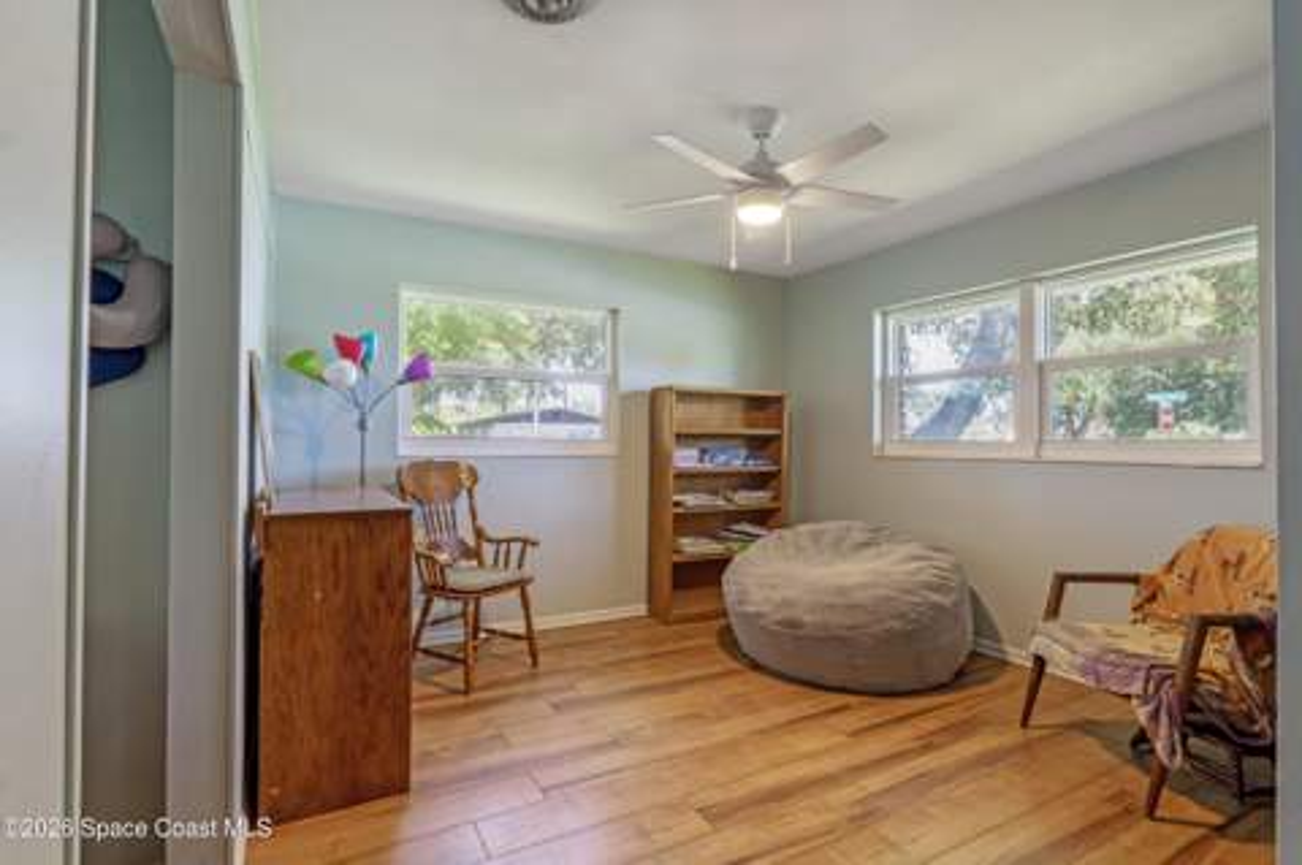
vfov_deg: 71.9
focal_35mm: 16
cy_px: 432
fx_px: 596
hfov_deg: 95.0
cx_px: 651
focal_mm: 11
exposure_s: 1/80
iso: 250
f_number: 9
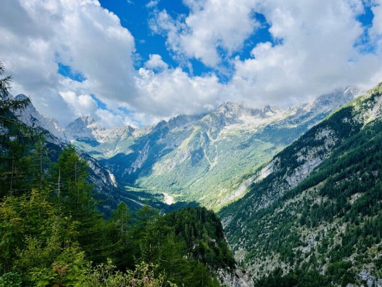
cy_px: 144
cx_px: 195
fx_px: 298
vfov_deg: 51.4
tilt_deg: +1.0
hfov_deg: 65.3
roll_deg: +0.6
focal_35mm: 27
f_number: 1.6
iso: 50
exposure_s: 1/3876
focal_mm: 5.1
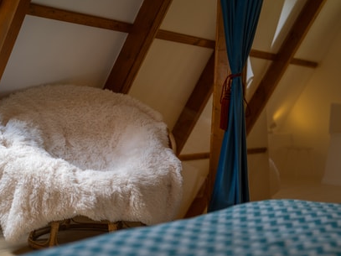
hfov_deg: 32.7
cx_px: 175
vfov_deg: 24.8
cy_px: 139
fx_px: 581
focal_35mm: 59
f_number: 1.4
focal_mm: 50
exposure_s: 1/500
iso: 100
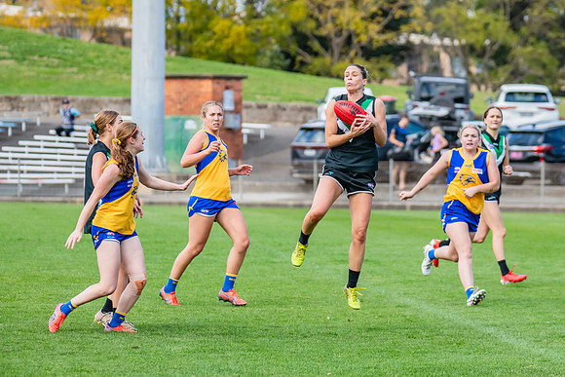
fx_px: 4090
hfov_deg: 7.9
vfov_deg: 5.3
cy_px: 133
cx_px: 366
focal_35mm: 261
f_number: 5.6
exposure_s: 1/1600
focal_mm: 195
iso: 800
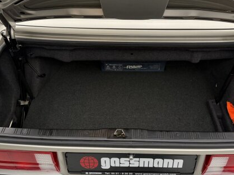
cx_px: 125
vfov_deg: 38.6
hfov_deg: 50.1
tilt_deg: -43.8
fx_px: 250
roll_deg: -0.2
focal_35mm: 37
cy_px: 86
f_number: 1.78
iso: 200
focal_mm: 6.76
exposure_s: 1/49
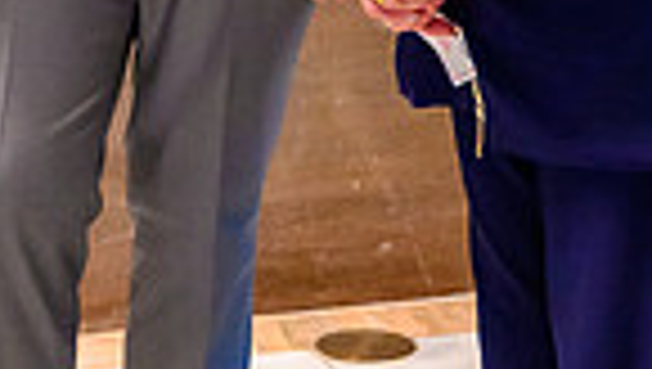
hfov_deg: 10.3
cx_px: 297
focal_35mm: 208
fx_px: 3601
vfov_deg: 5.6
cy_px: -544
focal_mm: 43
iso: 4500
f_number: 2.8
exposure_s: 1/125
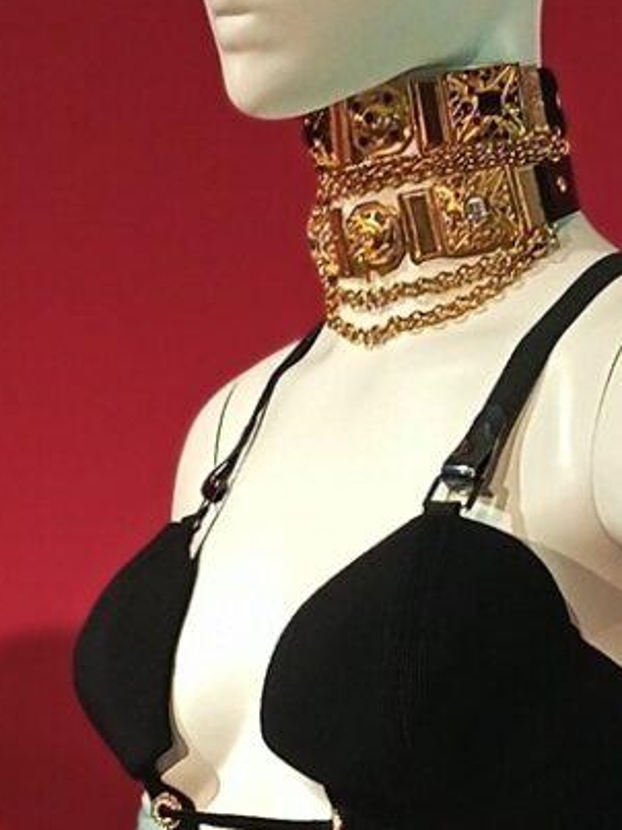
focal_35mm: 122
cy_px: 616
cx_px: 414
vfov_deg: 16.1
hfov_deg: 12.1
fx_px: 2924
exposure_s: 1/25
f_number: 4
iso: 3379
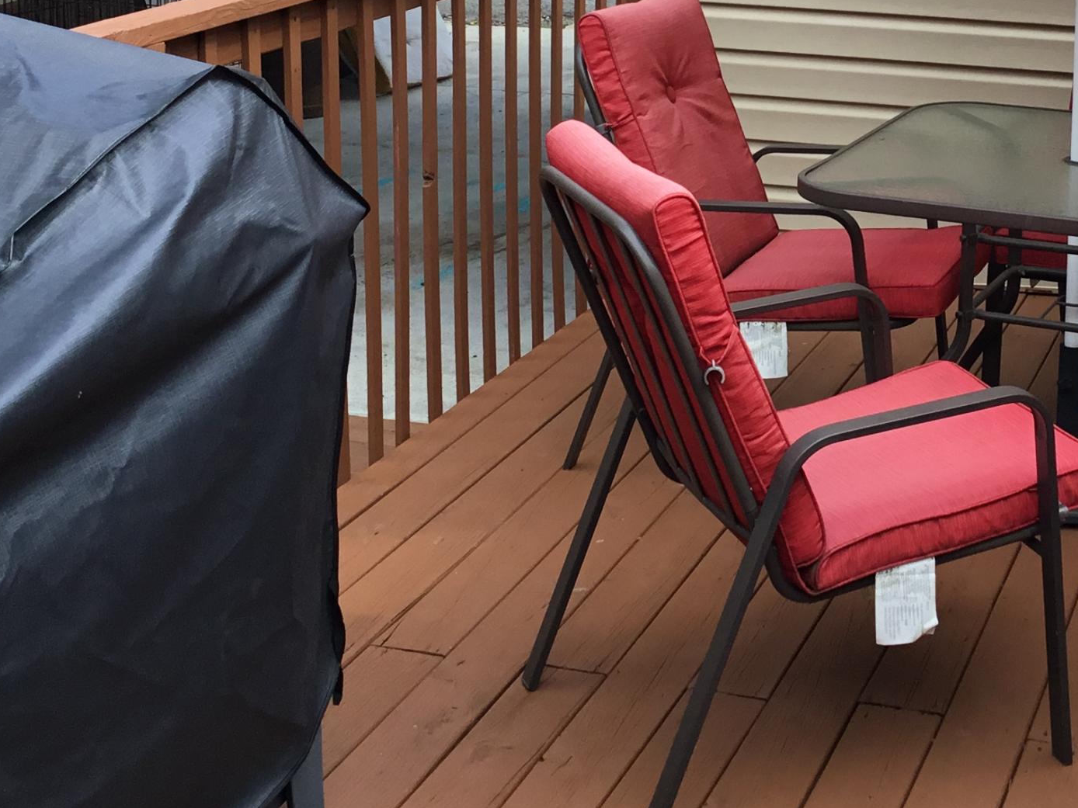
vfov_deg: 21.5
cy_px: 88
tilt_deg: -11.6
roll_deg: -0.8
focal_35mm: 67
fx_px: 2086
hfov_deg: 28.5
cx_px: 833
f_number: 2.4
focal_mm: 3.3
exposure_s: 1/247
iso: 25
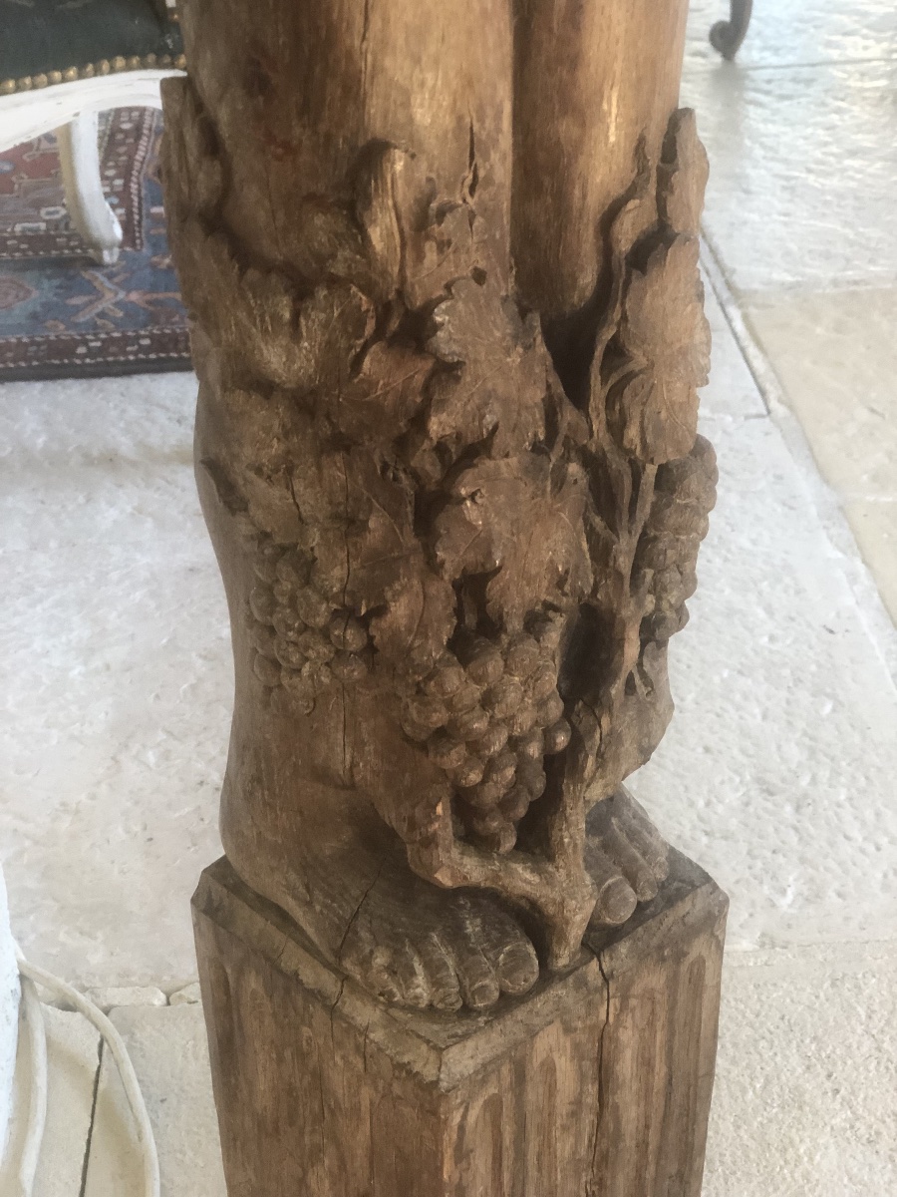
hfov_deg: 25.7
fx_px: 1969
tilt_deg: -31.3
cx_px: 448
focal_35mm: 57
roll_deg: +3.7
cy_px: 598
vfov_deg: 33.8
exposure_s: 1/100
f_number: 2.8
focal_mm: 6.6
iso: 400
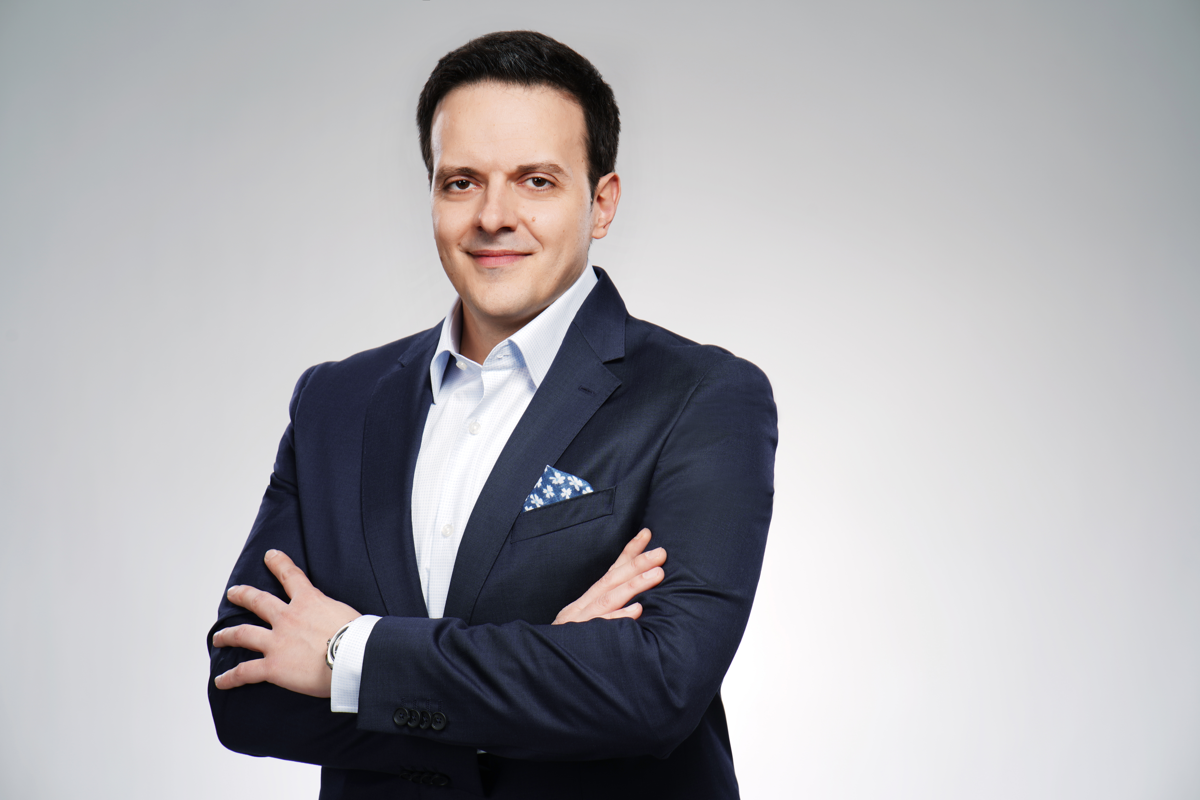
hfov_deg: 23.9
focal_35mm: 85
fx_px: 2834
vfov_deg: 16.1
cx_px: 600
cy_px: 400
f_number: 8
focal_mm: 85
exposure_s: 1/40
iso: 50
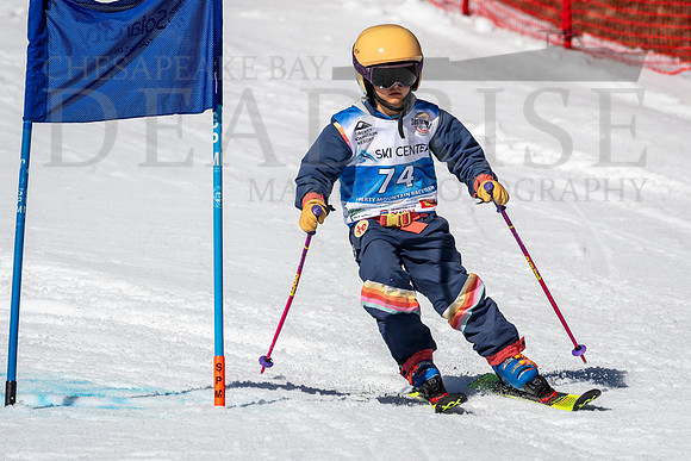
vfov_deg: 2.0
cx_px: 360
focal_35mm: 706
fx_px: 13545
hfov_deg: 2.9
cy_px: 227
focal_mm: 400
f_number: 8
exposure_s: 1/2000
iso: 200
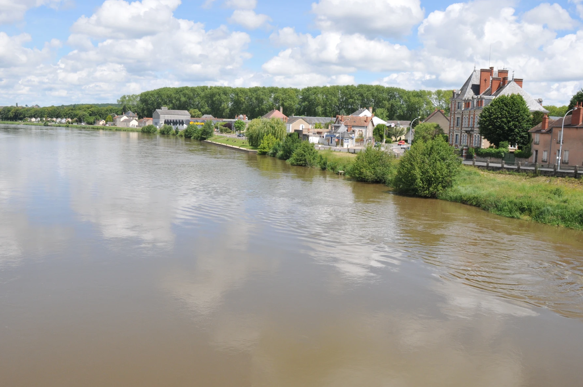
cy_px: 186
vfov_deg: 41.0
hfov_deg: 58.6
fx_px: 518
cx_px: 260
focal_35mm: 32
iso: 400
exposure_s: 1/400
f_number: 10
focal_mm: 18
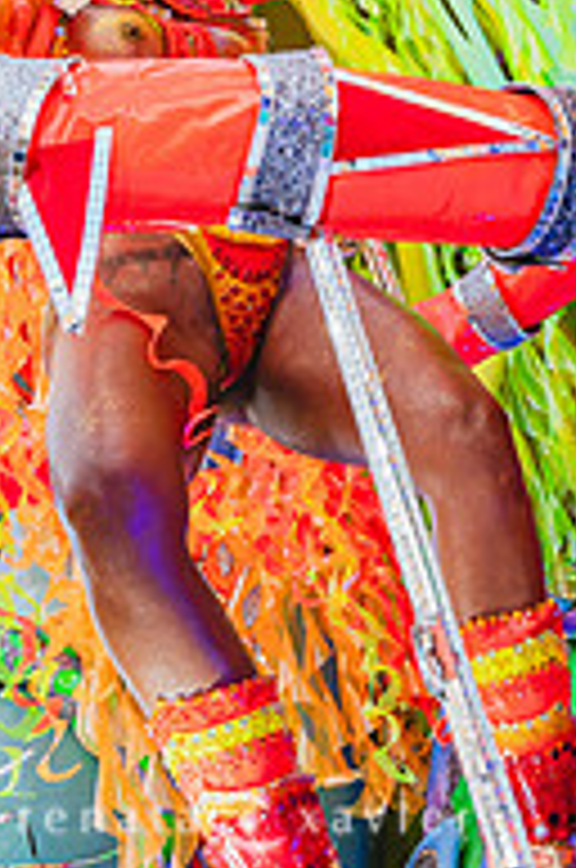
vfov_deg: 26.1
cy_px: -112
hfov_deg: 19.1
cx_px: 236
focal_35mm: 71
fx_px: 1710
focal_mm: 30.5
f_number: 5.6
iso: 640
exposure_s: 1/1000
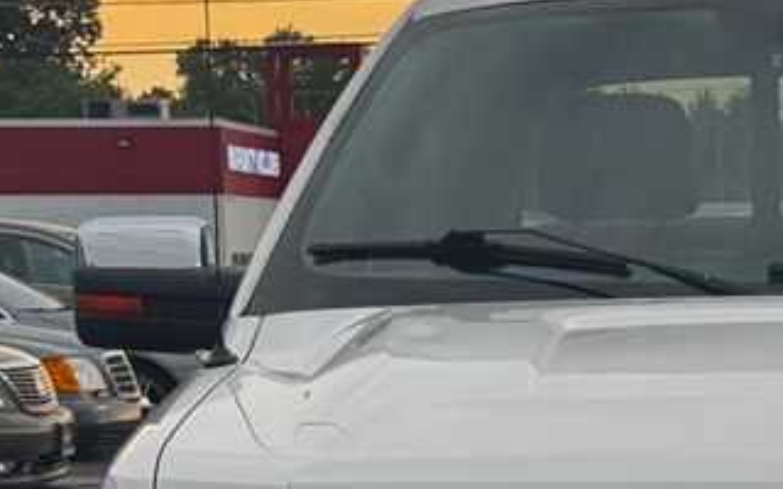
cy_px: 697
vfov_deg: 7.9
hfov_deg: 12.6
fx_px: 3478
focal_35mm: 163
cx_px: 861
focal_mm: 6.76
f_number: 1.78
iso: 64
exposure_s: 1/439
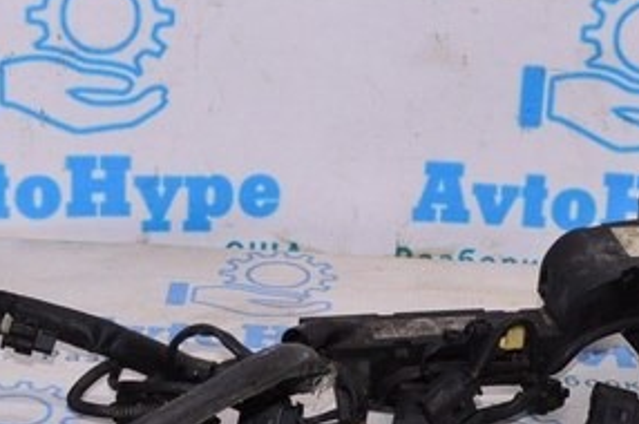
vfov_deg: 11.6
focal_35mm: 118
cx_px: 422
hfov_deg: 17.3
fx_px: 2092
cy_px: 300
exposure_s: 1/200
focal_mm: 22
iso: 1600
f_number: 8
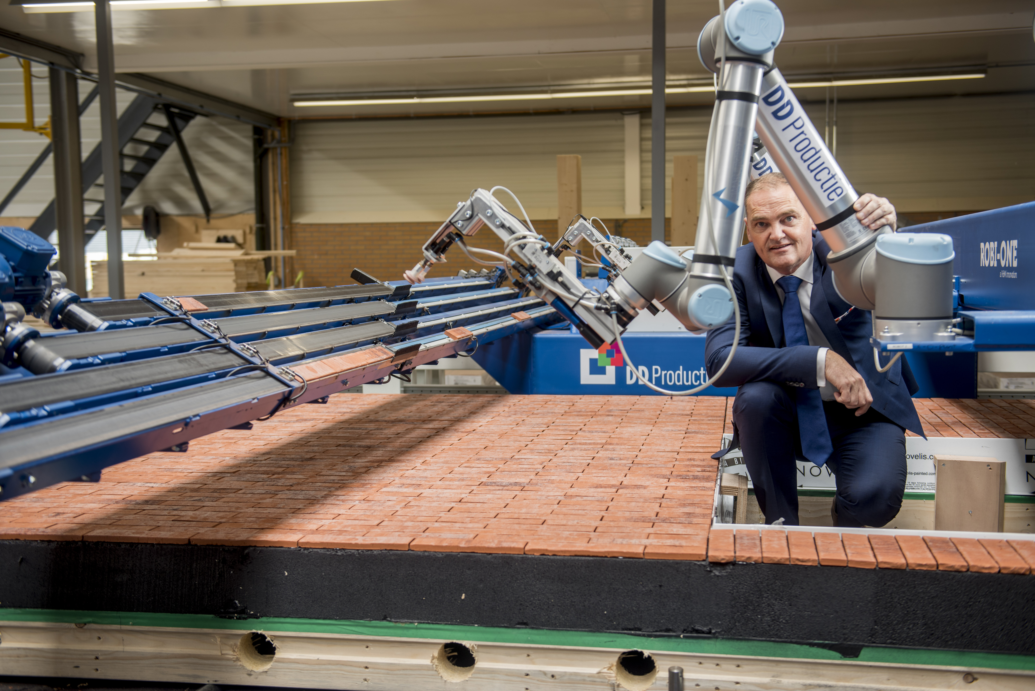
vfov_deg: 31.9
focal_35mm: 42
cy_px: 346
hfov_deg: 46.4
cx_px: 518
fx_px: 1208
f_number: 3.2
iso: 80
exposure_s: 1/40
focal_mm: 42
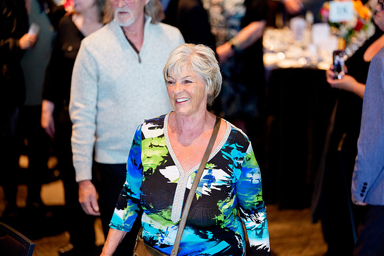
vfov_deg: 14.3
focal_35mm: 96
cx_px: 192
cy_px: 128
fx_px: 1024
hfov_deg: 21.2
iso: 3200
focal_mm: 96
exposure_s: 1/200
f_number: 2
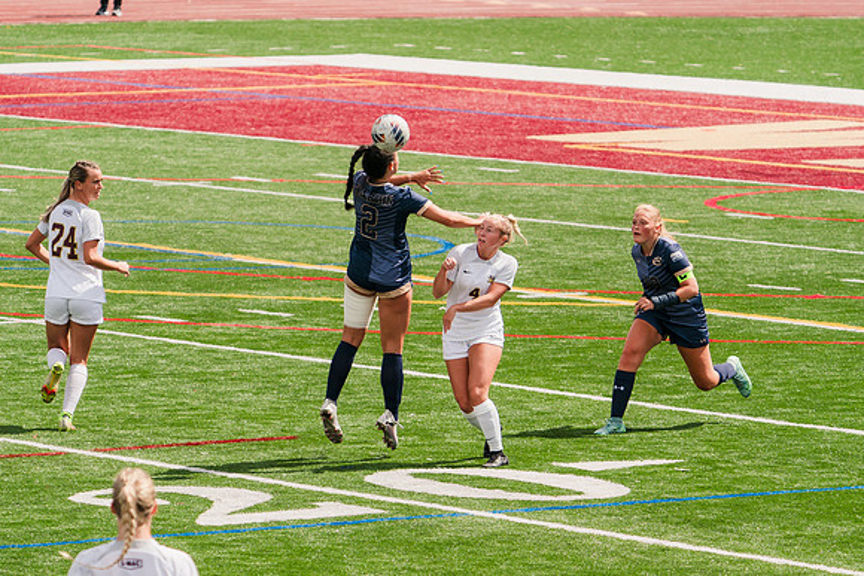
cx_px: 427
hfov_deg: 6.9
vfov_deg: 4.6
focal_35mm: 300
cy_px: 289
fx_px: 7202
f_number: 5.6
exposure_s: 1/1600
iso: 320
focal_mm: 200
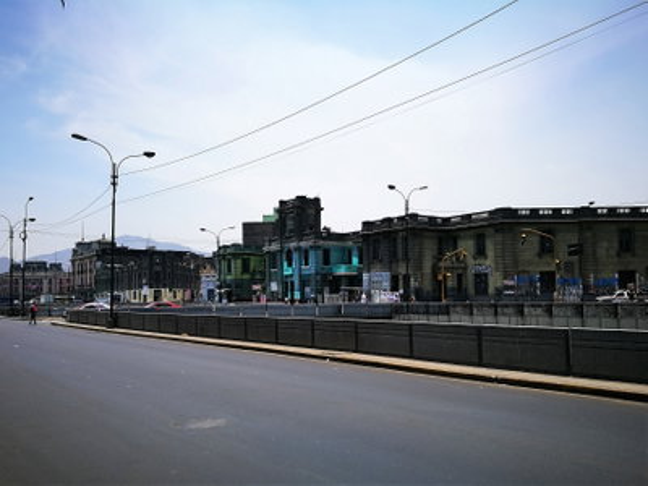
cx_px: 324
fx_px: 505
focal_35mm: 27
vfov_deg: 51.4
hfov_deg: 65.3
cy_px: 243
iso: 50
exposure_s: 1/1063
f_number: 2.2
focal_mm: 4.5
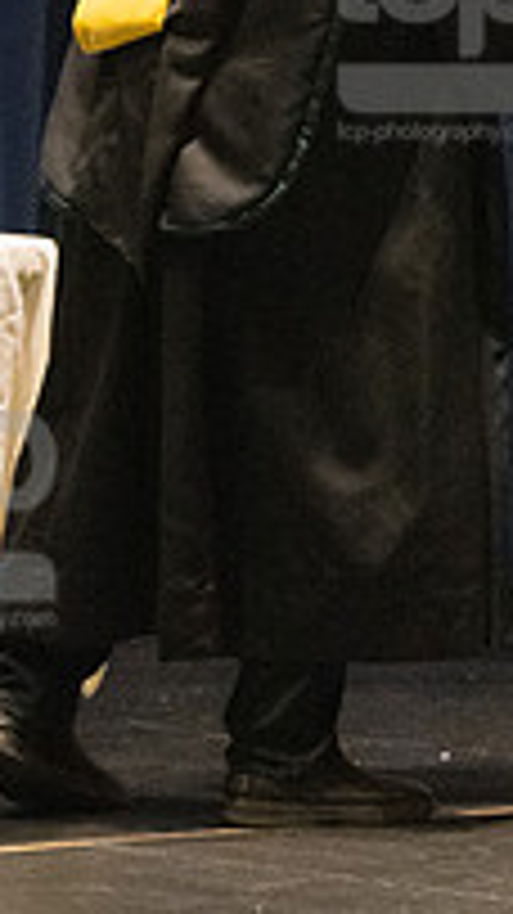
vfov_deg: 3.9
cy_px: 18
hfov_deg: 2.2
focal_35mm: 557
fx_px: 13487
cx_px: 443
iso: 8000
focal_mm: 160
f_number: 4.5
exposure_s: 1/250
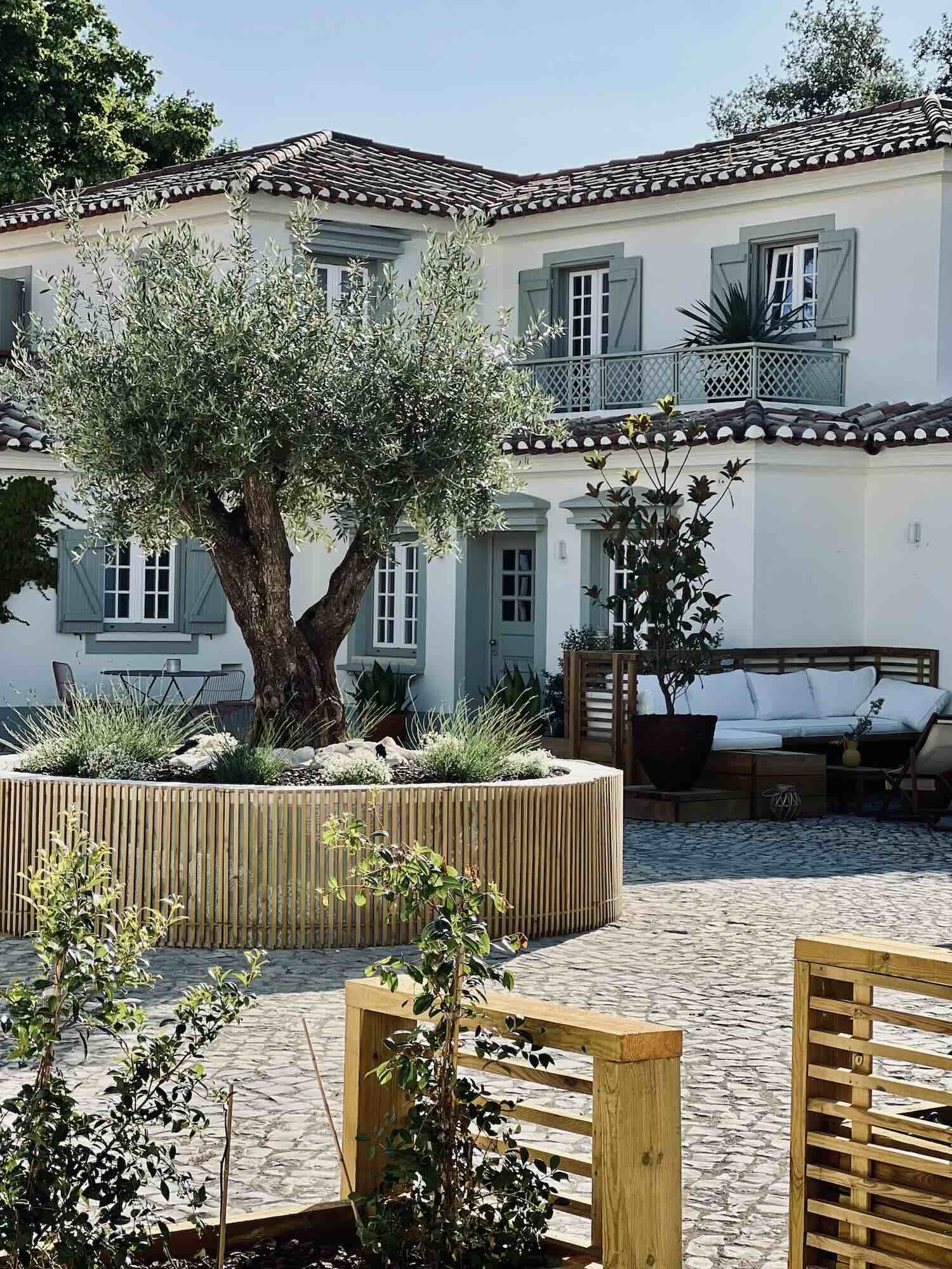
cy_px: 634
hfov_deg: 19.1
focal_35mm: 77
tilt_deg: +0.1
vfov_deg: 25.3
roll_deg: -1.1
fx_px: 2824
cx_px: 476
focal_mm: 9
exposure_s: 1/475
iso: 32
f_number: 2.8
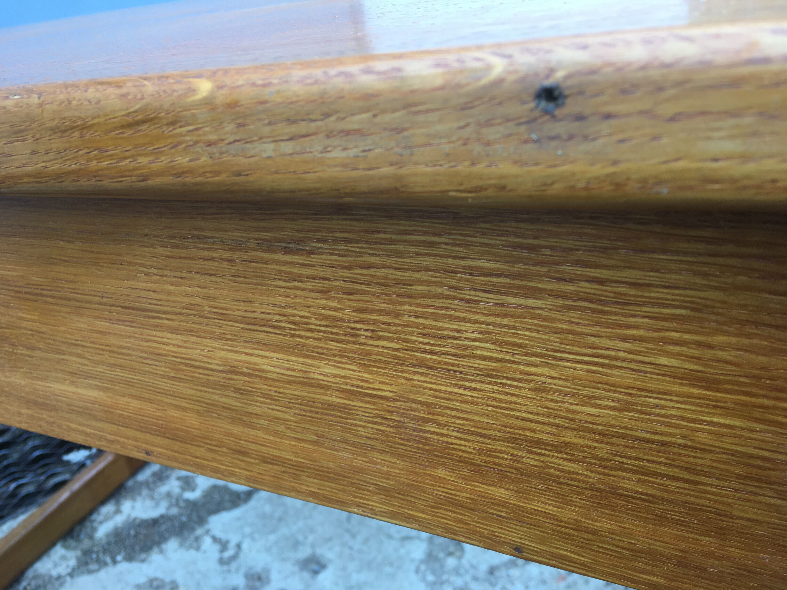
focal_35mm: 29
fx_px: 659
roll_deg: +6.8
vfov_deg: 48.2
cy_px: 295
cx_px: 394
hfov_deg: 61.7
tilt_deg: -24.1
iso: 25
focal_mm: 4.15
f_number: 2.2
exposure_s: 1/100
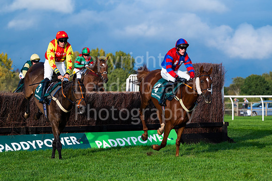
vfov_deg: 9.9
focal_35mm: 138
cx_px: 150
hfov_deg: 14.8
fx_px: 1044
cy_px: 86
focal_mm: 120
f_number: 4
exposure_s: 1/3200
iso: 400
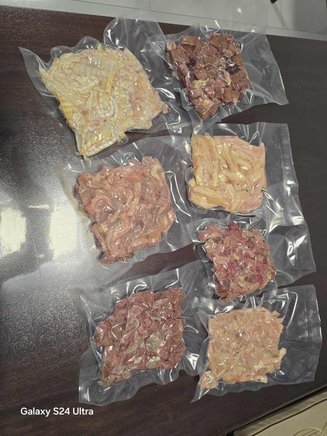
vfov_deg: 73.9
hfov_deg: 58.9
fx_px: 290
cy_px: 218
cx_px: 164
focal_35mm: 23
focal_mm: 6.3
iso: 160
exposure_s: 1/100
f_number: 1.7
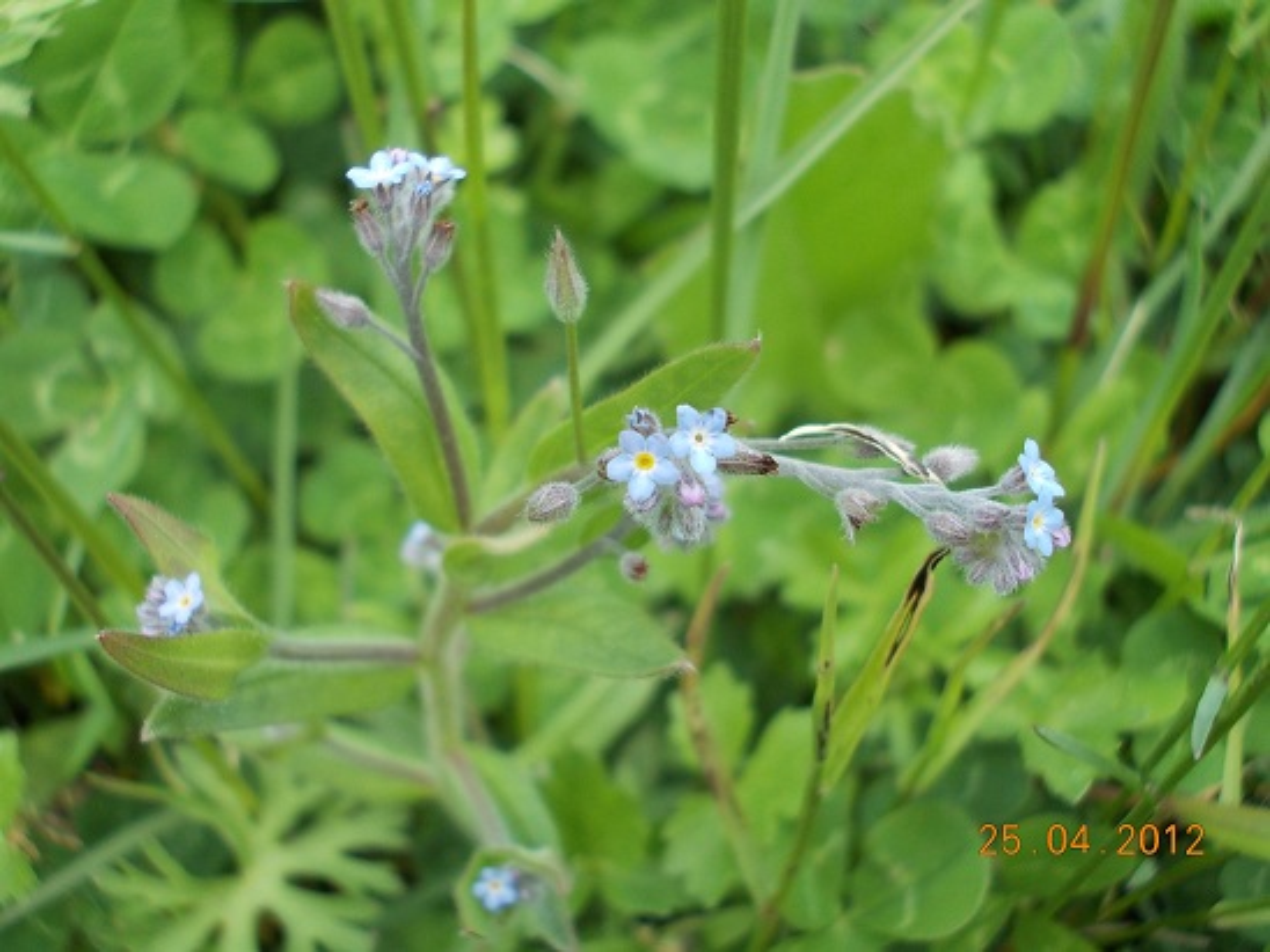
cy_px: 476
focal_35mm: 43
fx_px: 1578
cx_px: 635
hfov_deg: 43.9
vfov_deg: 33.6
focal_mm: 6.1
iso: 80
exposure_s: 1/160
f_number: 3.3
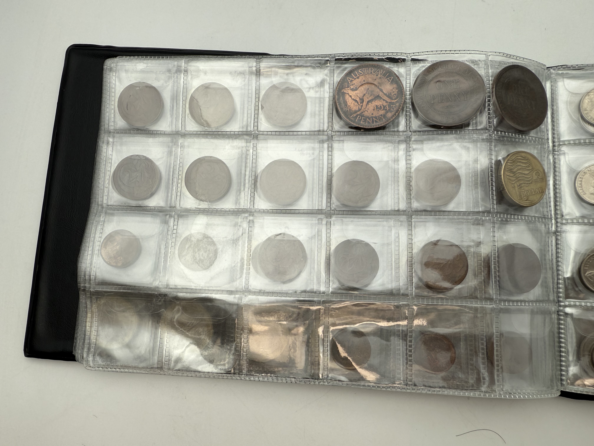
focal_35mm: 24
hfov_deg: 71.6
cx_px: 297
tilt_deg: -81.4
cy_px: 223
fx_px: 412
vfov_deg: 56.8
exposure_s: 1/312
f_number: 2.2
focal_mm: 2.22
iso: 40
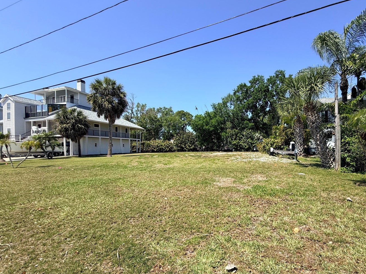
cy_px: 146
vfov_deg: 74.6
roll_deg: +1.1
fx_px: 180
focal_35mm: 17
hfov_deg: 90.5
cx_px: 207
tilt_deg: +1.3
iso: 50
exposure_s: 1/1464
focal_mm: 2.22
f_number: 2.2
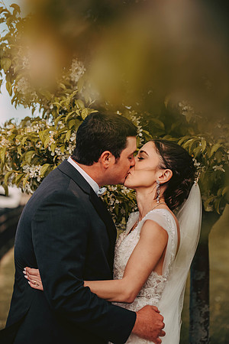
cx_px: 114
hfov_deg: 15.2
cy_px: 172
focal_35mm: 90
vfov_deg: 22.6
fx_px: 859
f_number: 2.8
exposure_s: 1/2500
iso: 500
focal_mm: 90
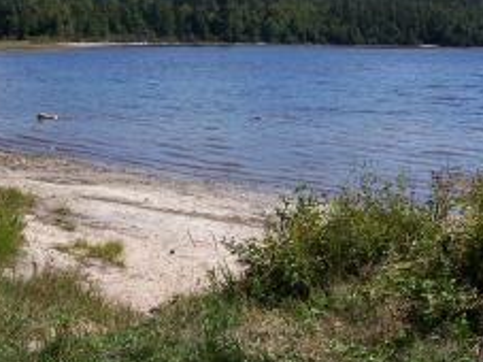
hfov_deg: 28.7
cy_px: 92
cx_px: 143
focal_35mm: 67
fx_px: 934
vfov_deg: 21.7
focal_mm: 6.3
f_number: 4
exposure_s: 1/1000
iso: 80
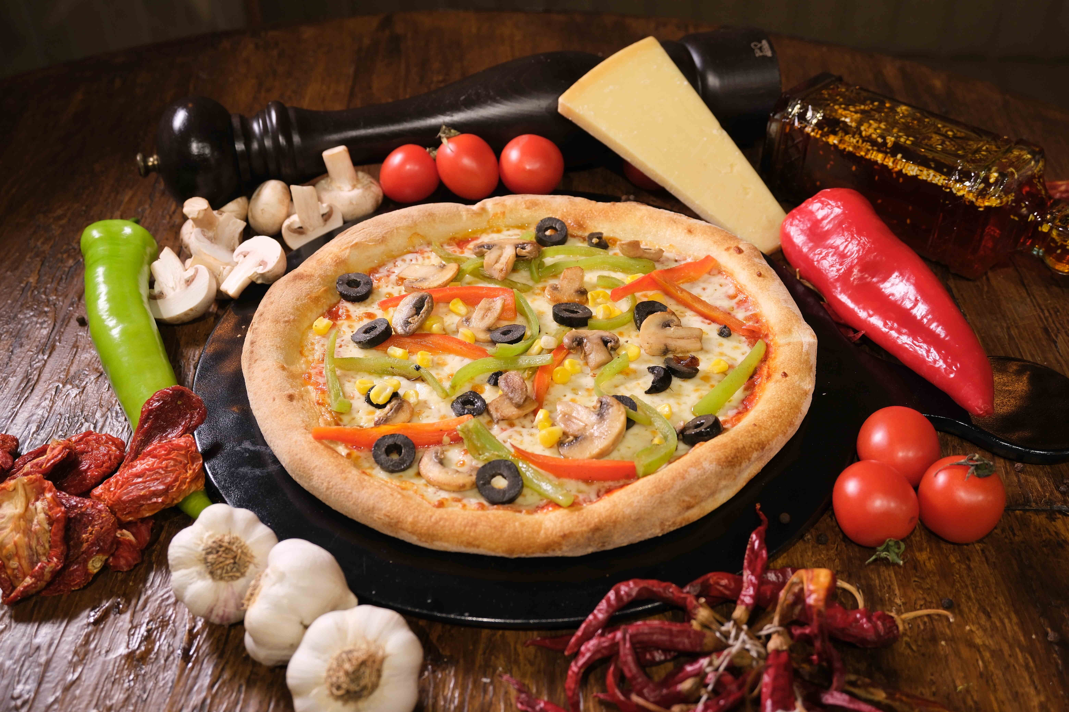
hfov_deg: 53.1
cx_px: 534
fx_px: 1069
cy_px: 356
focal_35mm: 36
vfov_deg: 36.9
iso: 500
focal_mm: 24.1
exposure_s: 1/125
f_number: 4
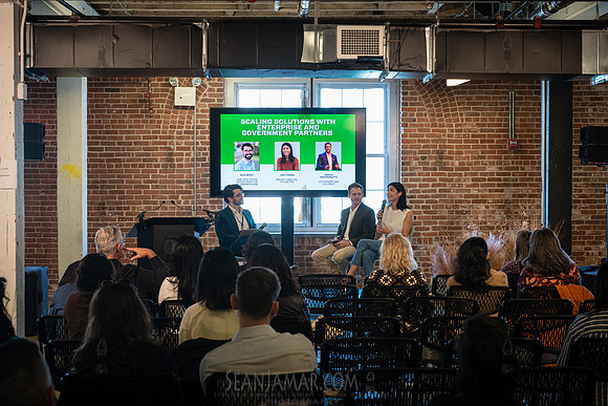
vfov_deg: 21.9
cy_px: 203
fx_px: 1047
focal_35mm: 62
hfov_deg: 32.4
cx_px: 304
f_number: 5.6
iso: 2500
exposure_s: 1/160
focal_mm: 62
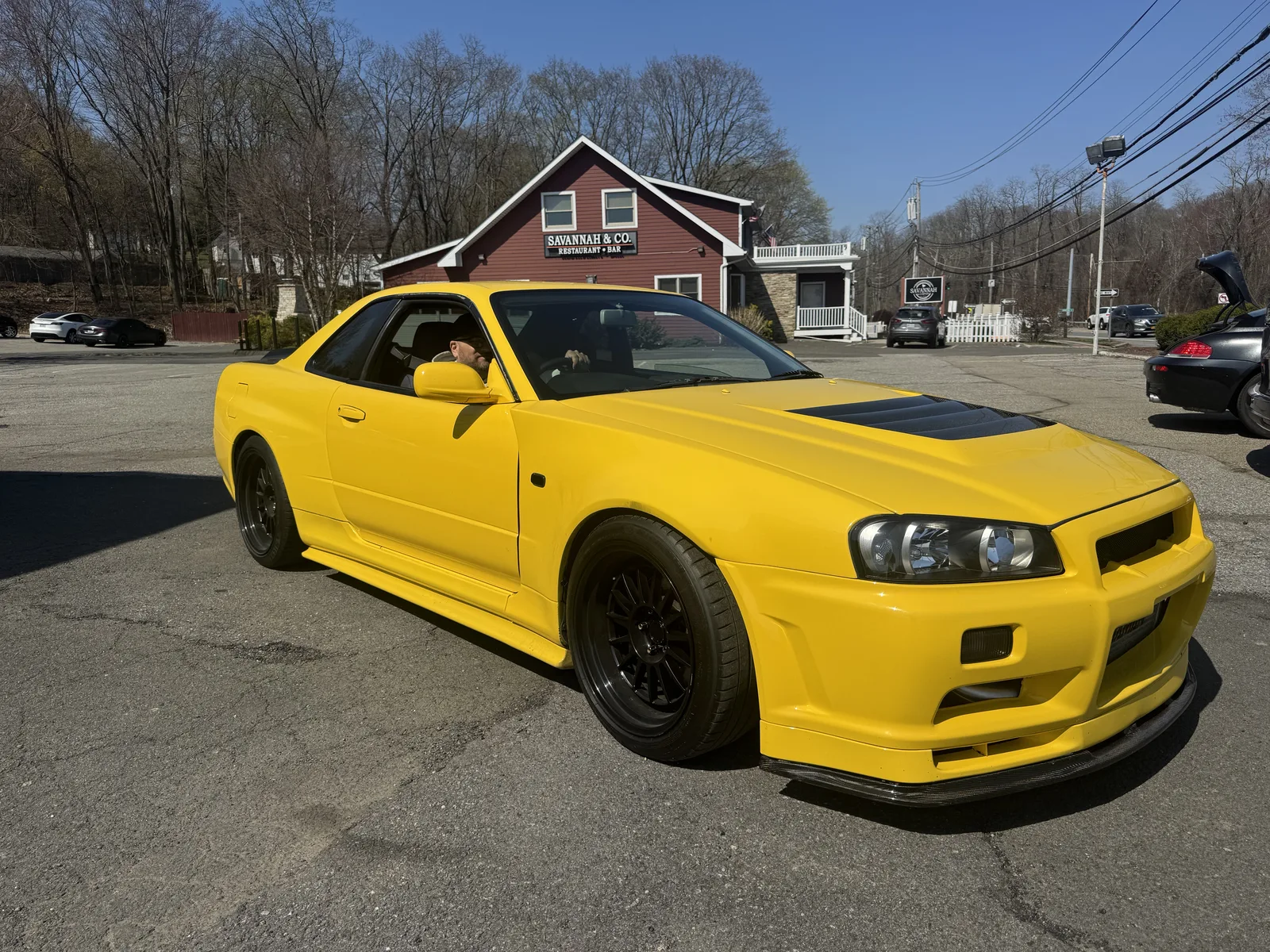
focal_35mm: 24
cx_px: 635
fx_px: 881
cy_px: 476
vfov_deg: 56.8
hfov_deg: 71.6
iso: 80
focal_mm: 6.76
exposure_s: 1/9009
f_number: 1.78
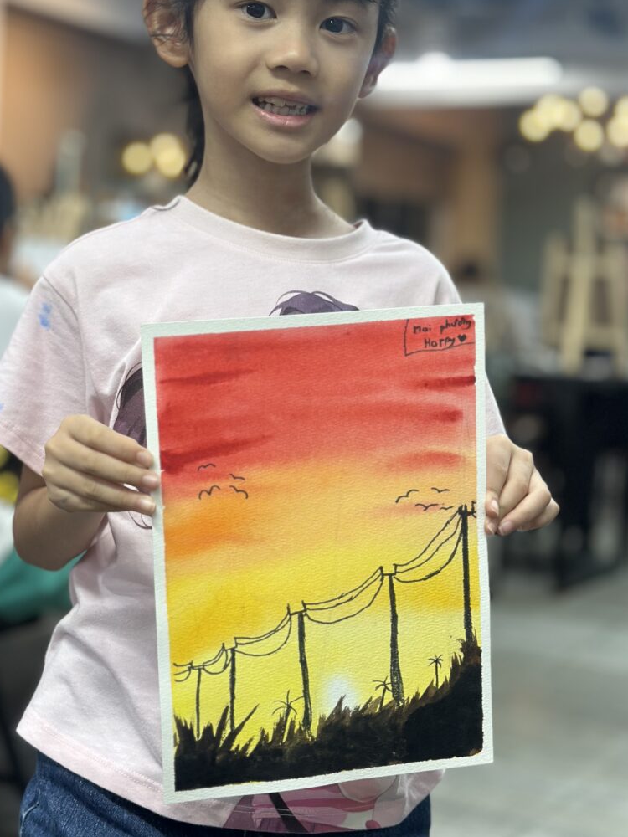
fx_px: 1548
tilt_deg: +0.0
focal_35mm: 64
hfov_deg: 22.9
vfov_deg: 30.1
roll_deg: -4.1
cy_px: 301
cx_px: 278
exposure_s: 1/100
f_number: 1.78
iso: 125
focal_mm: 6.86
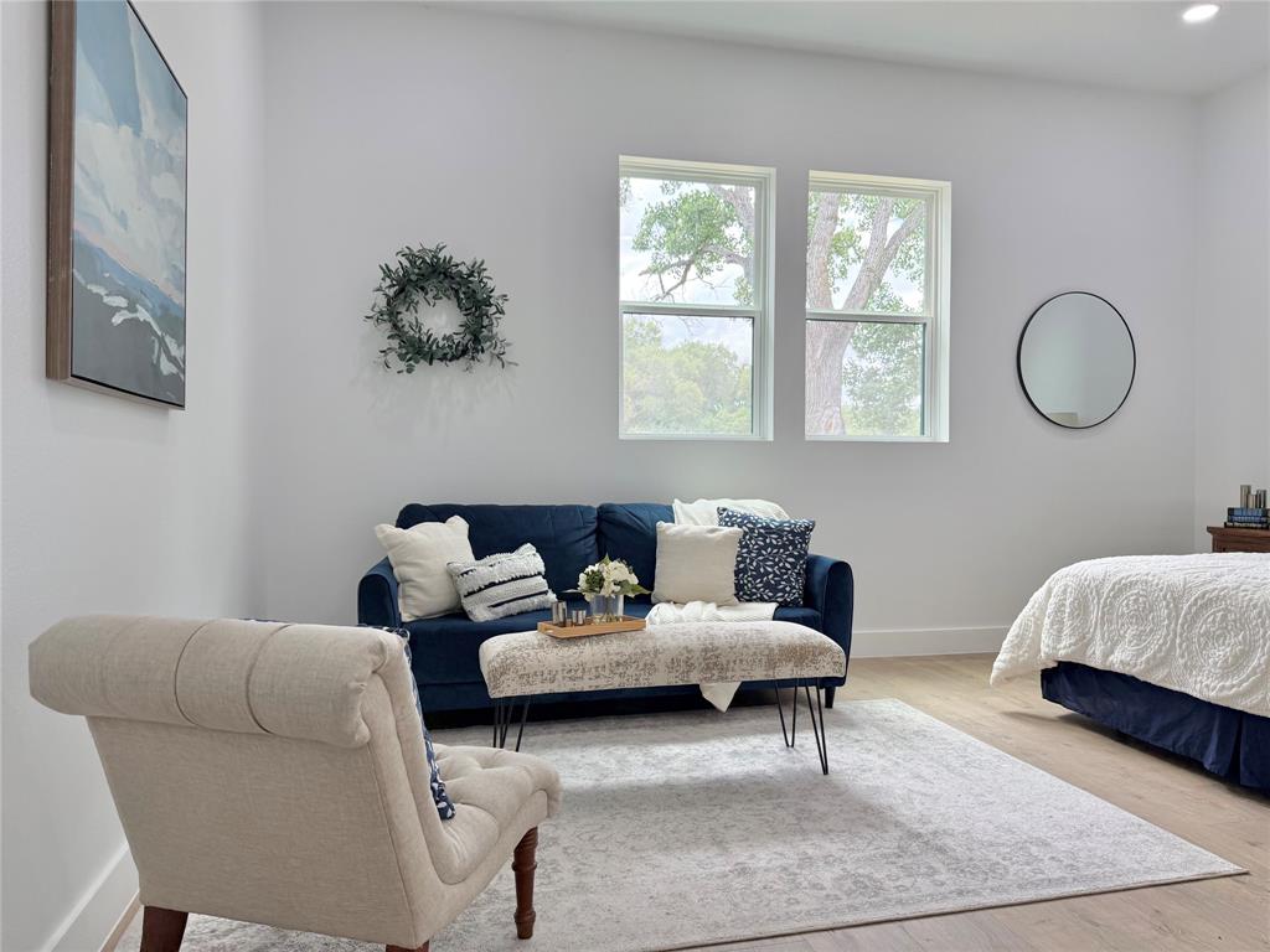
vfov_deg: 56.8
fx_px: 881
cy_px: 476
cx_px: 635
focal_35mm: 24
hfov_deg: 71.6
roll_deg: -0.4
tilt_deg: -0.8
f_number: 1.78
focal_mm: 6.76
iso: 100
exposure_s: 1/243
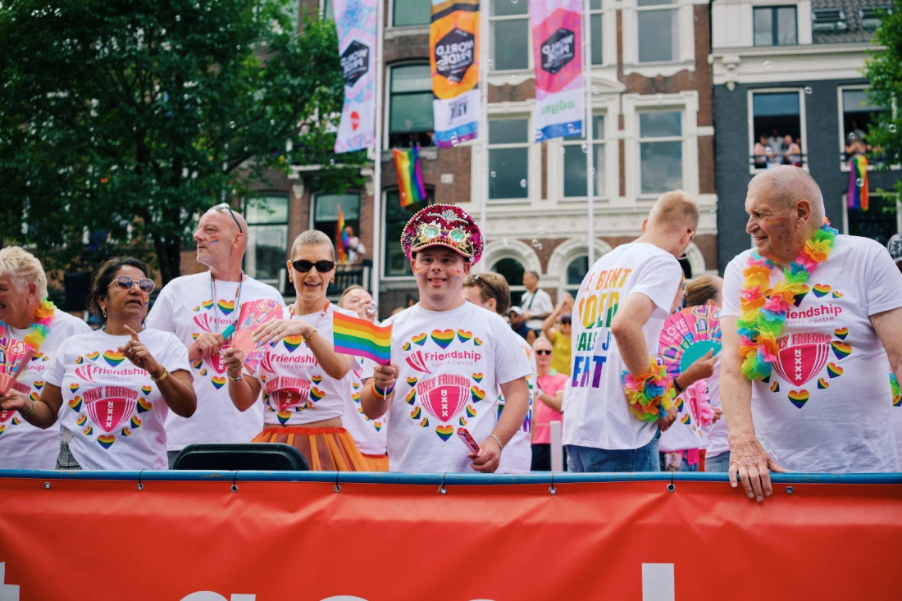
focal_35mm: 41
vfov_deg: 32.6
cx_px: 451
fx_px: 1027
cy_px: 300
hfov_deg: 47.4
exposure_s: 1/1250
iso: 160
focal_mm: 27
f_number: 2.2
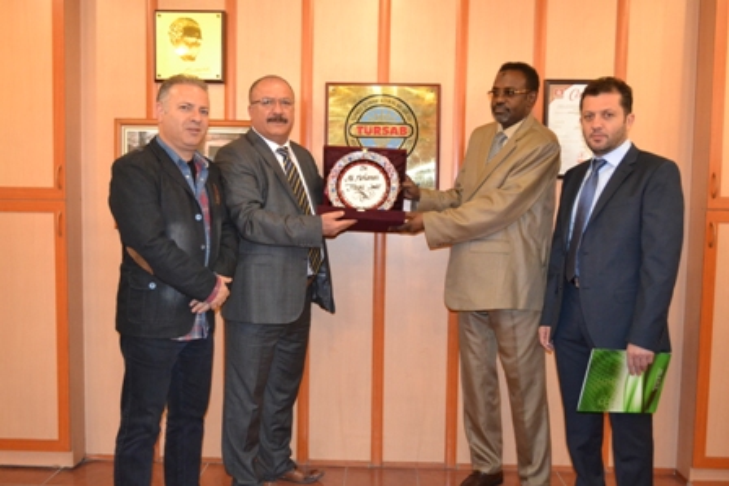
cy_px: 243
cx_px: 364
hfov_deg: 57.2
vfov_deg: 40.0
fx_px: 668
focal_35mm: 33
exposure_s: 1/60
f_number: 3.8
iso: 3200
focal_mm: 22
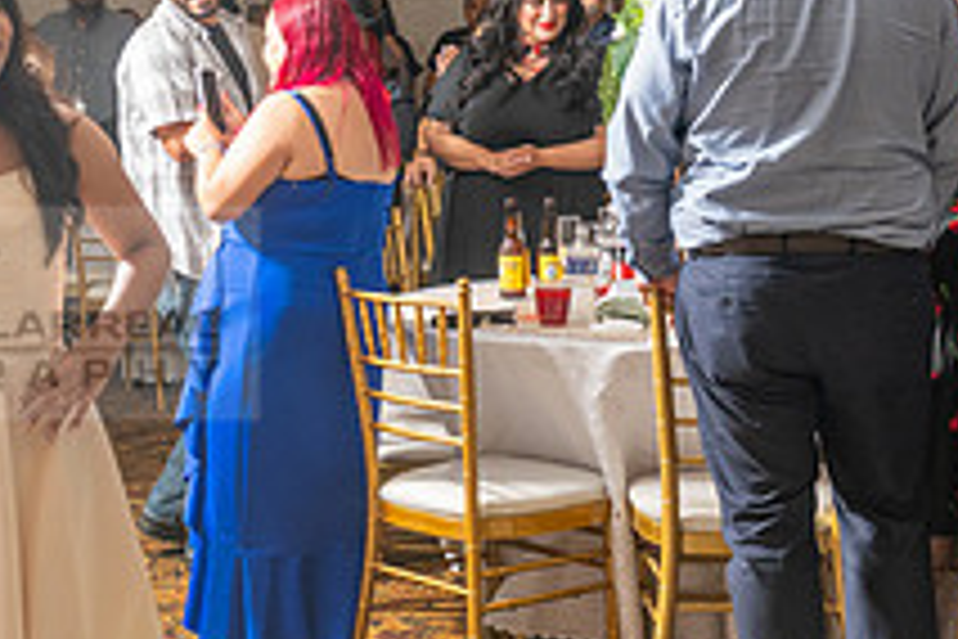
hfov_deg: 22.0
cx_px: -121
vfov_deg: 15.7
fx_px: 2315
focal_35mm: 87
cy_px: 313
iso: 500
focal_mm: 32
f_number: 6.3
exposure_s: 1/200
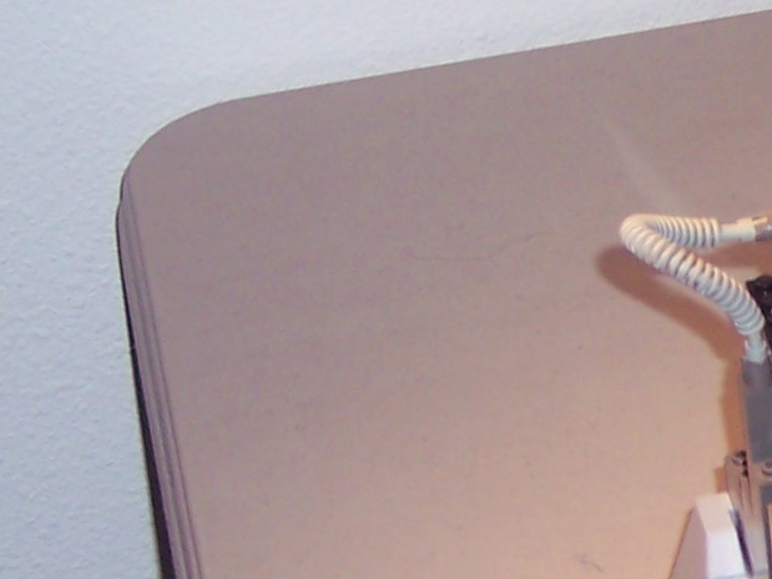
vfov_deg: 8.2
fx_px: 4014
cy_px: 514
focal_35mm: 180
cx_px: 1439
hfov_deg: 10.3
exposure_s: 1/60
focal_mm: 8
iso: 100
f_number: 2.8
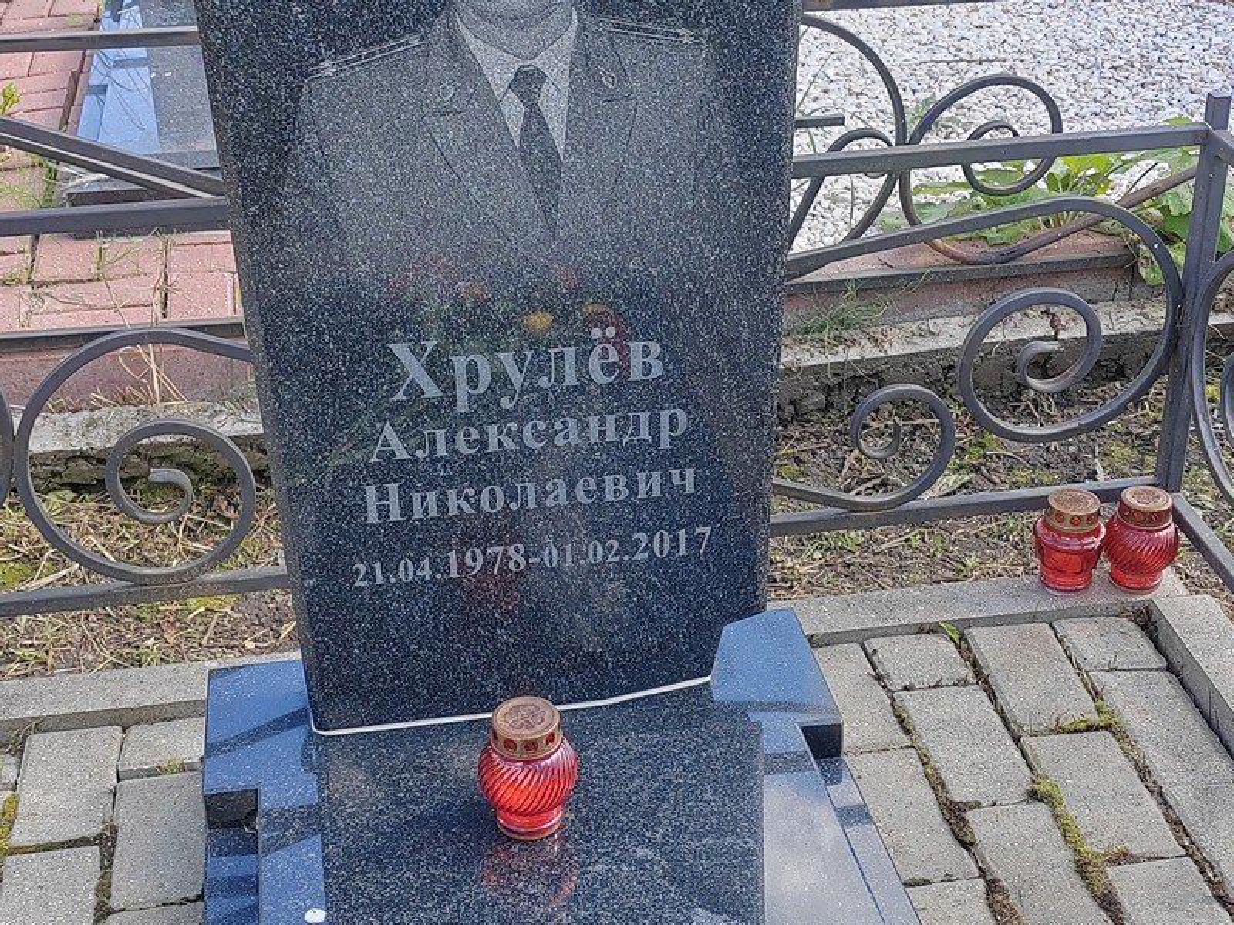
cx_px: 617
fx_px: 1854
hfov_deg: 36.8
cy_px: 462
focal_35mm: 52
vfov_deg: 28.0
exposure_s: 1/250
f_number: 1.9
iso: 100
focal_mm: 5.52
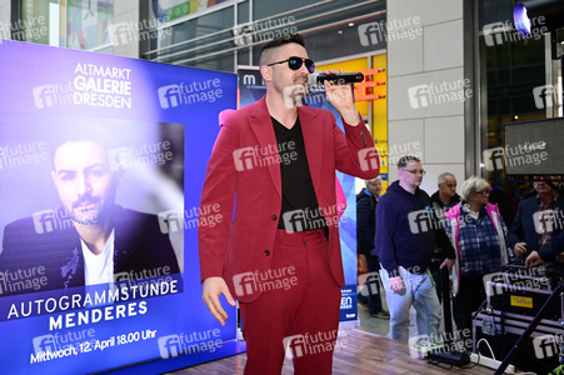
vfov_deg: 41.7
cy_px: 188
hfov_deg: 59.5
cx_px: 282
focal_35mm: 32
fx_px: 493
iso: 800
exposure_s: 1/200
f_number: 2.8
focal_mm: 31.5
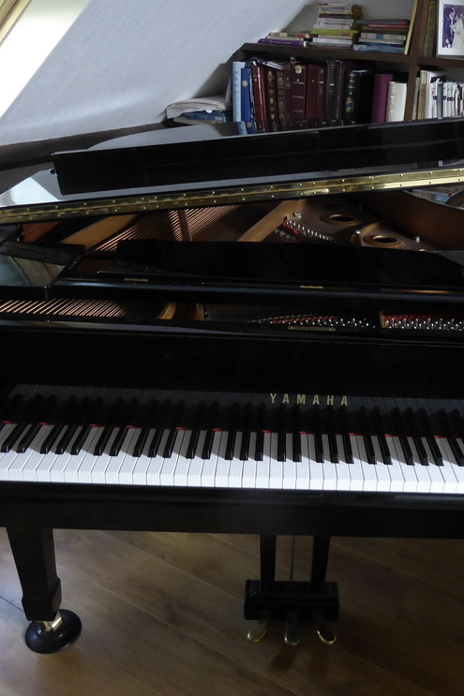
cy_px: 348
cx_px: 299
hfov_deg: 37.5
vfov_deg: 54.4
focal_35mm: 35
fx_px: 677
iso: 400
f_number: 3.3
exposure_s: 1/8
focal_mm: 4.3
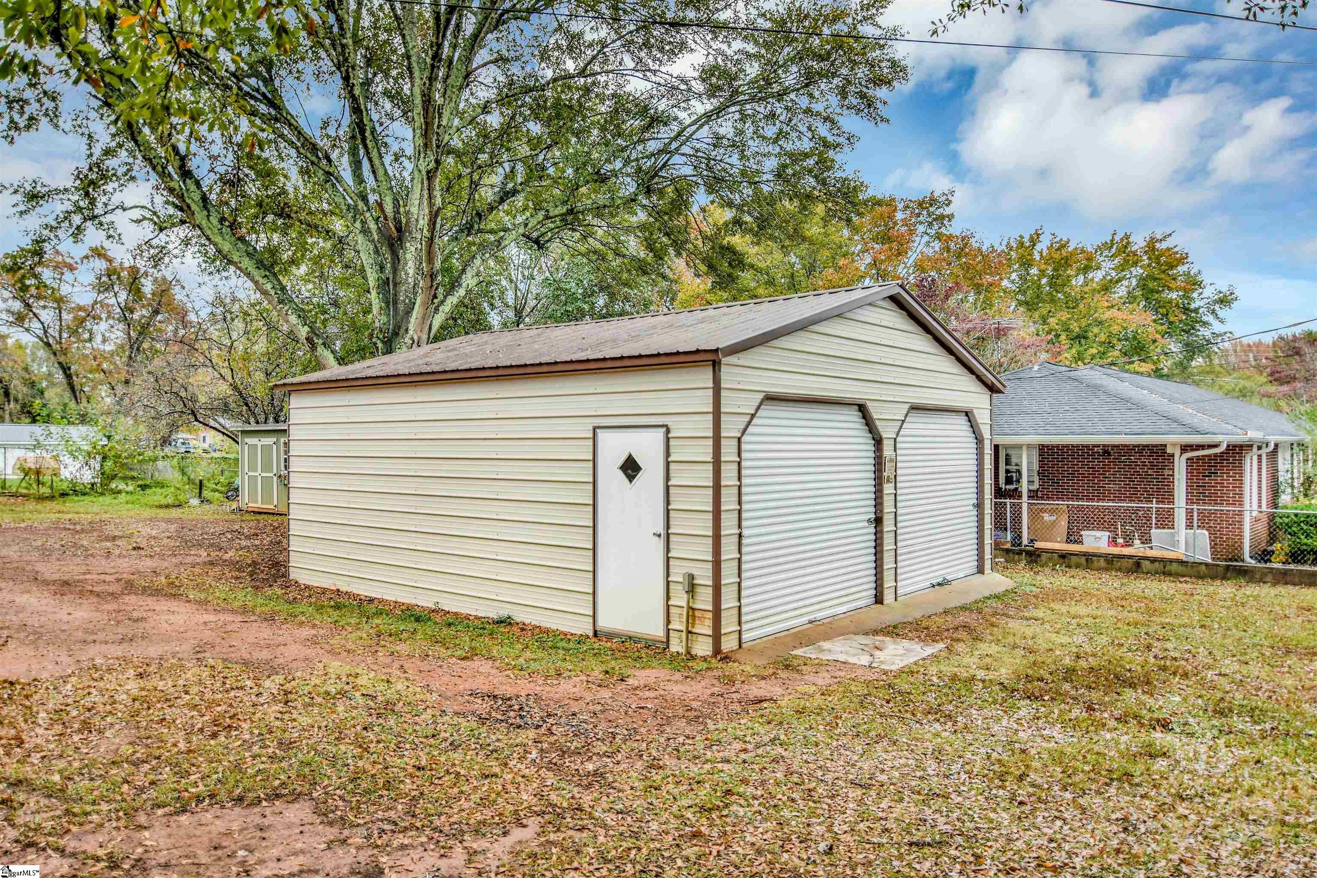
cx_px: 658
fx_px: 878
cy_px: 439
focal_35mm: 24
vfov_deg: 53.1
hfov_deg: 73.7
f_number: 2.8
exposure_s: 1/500
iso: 160
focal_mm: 16
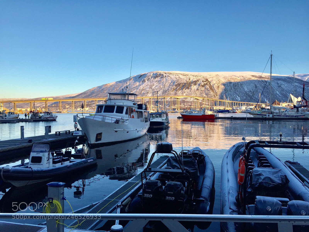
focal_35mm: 29
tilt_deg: -1.3
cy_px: 116
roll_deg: +0.8
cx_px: 154
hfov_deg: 61.7
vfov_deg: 48.2
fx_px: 259
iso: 32
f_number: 2.2
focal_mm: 4.15
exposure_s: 1/746
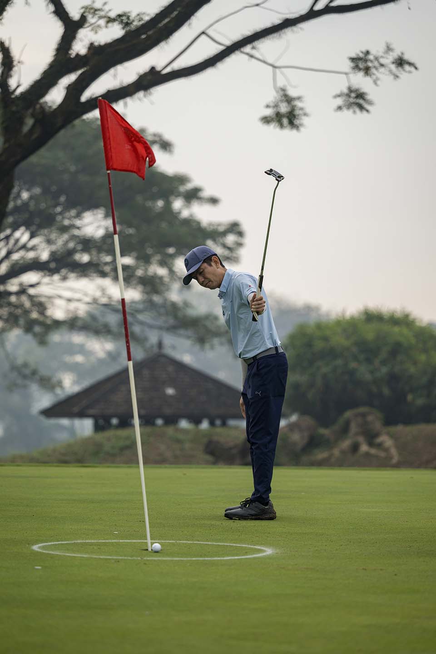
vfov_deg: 15.2
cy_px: 327
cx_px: 218
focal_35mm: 135
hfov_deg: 10.2
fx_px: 2452
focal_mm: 135
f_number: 2.8
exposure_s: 1/640
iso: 180
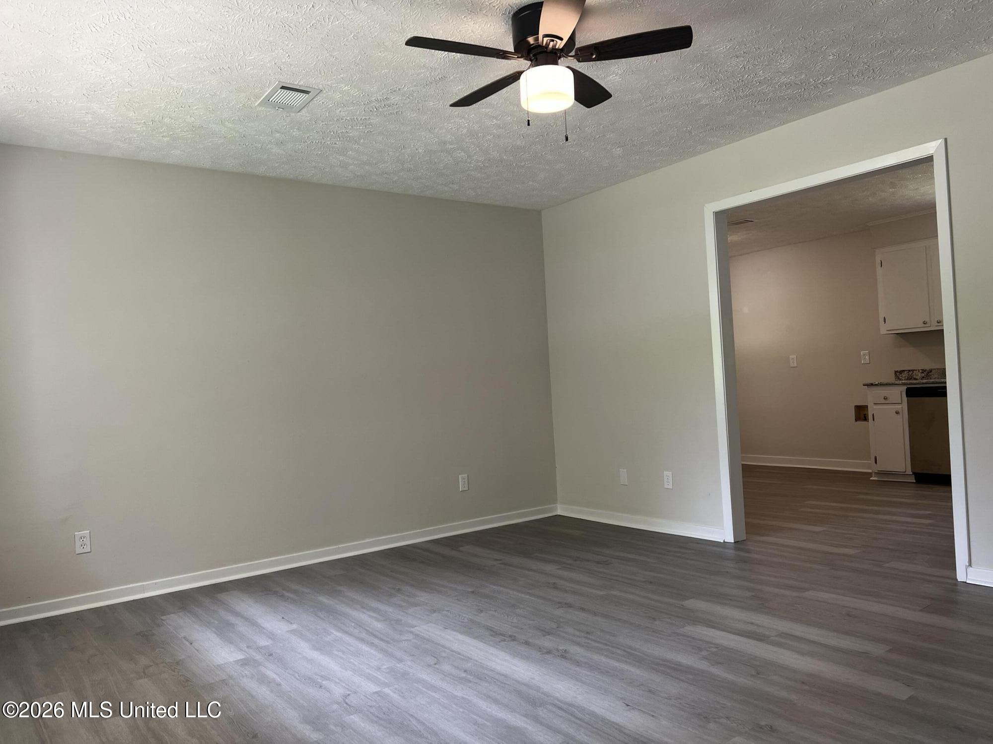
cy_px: 372
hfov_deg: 67.3
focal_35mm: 26
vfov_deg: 53.1
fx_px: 746
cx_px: 496
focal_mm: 5.7
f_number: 1.5
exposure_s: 1/121
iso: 50
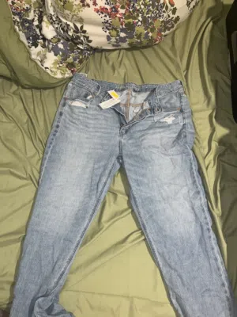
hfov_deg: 53.1
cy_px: 158
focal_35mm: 26
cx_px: 118
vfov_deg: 67.3
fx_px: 237
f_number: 1.6
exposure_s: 1/32
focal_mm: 5.1
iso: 64
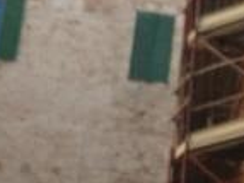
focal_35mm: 172
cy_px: 159
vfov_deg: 8.6
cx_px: 717
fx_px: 1211
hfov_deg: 9.3
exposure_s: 1/320
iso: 100
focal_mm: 4.3
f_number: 3.3
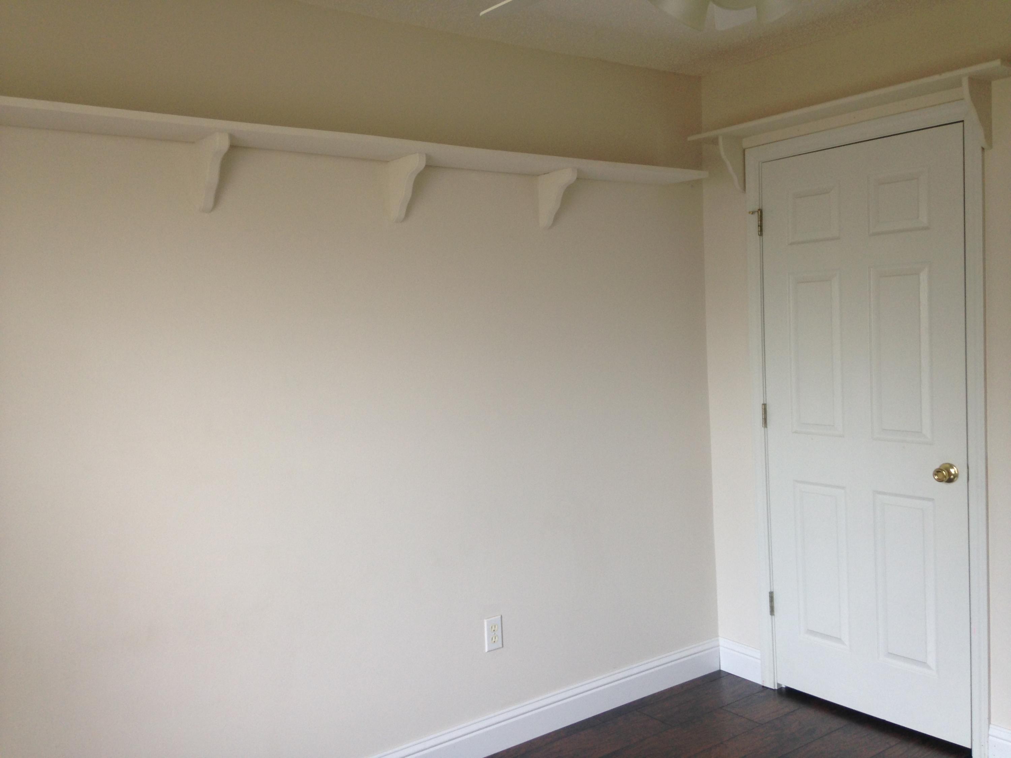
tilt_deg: -4.4
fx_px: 964
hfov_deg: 55.4
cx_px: 506
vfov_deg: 42.9
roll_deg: +1.4
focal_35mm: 33
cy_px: 379
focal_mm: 4.12
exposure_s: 1/24
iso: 50
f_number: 2.4
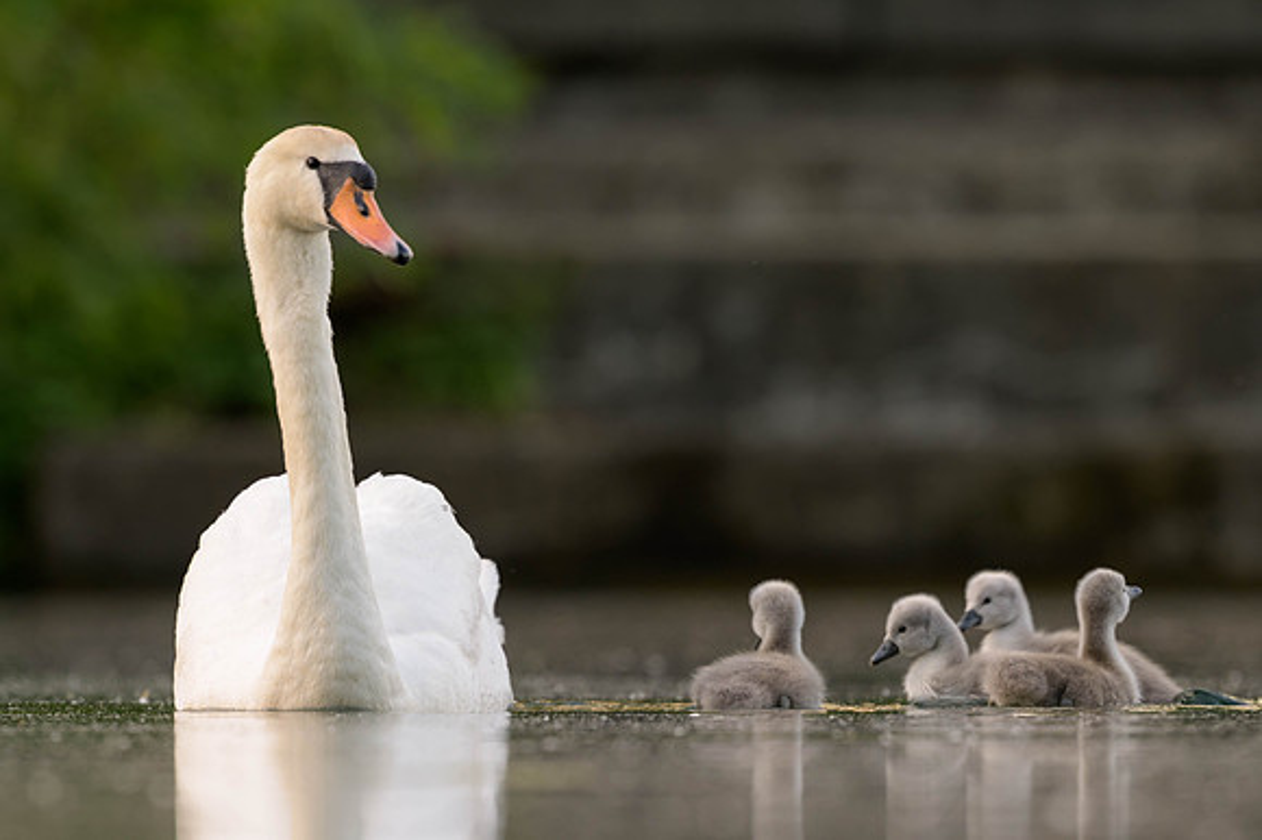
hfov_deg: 2.9
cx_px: 501
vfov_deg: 1.9
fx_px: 25352
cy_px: 470
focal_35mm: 724
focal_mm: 400
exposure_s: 1/160
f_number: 4
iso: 200
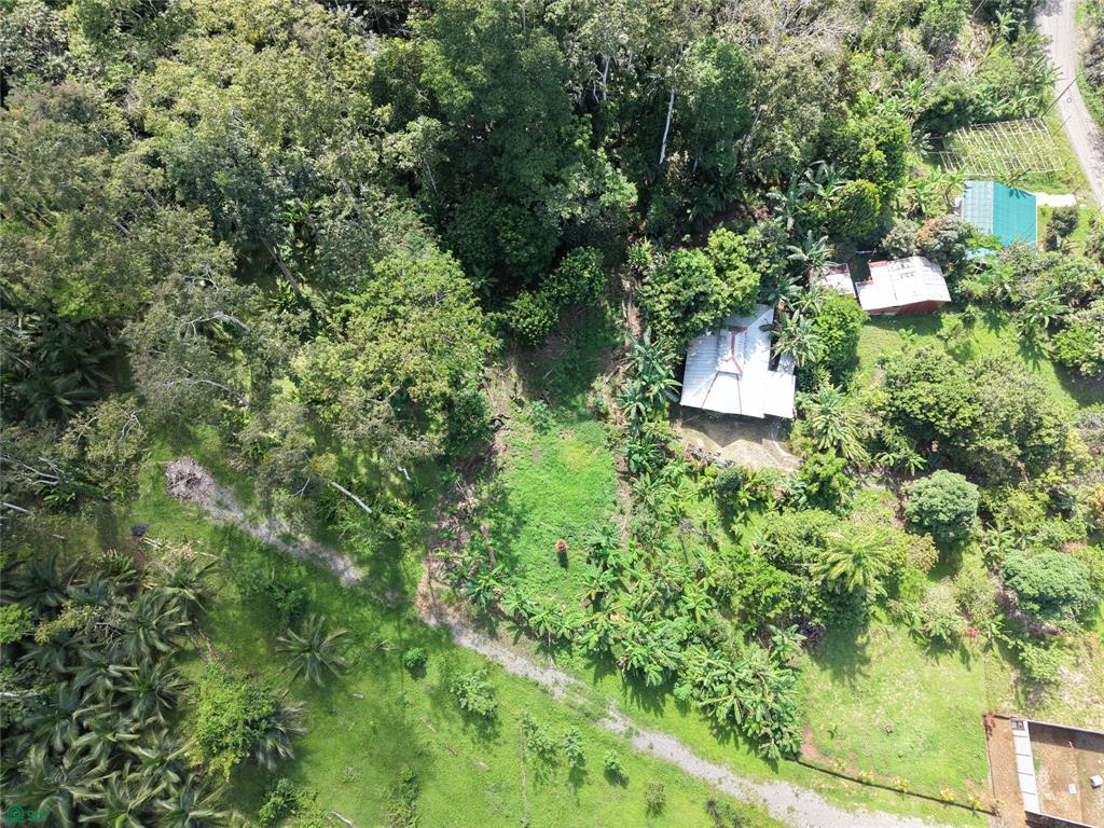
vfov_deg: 56.8
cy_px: 414
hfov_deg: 71.6
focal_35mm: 24
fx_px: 765
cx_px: 552
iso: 140
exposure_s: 1/725
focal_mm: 8.67
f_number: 1.8
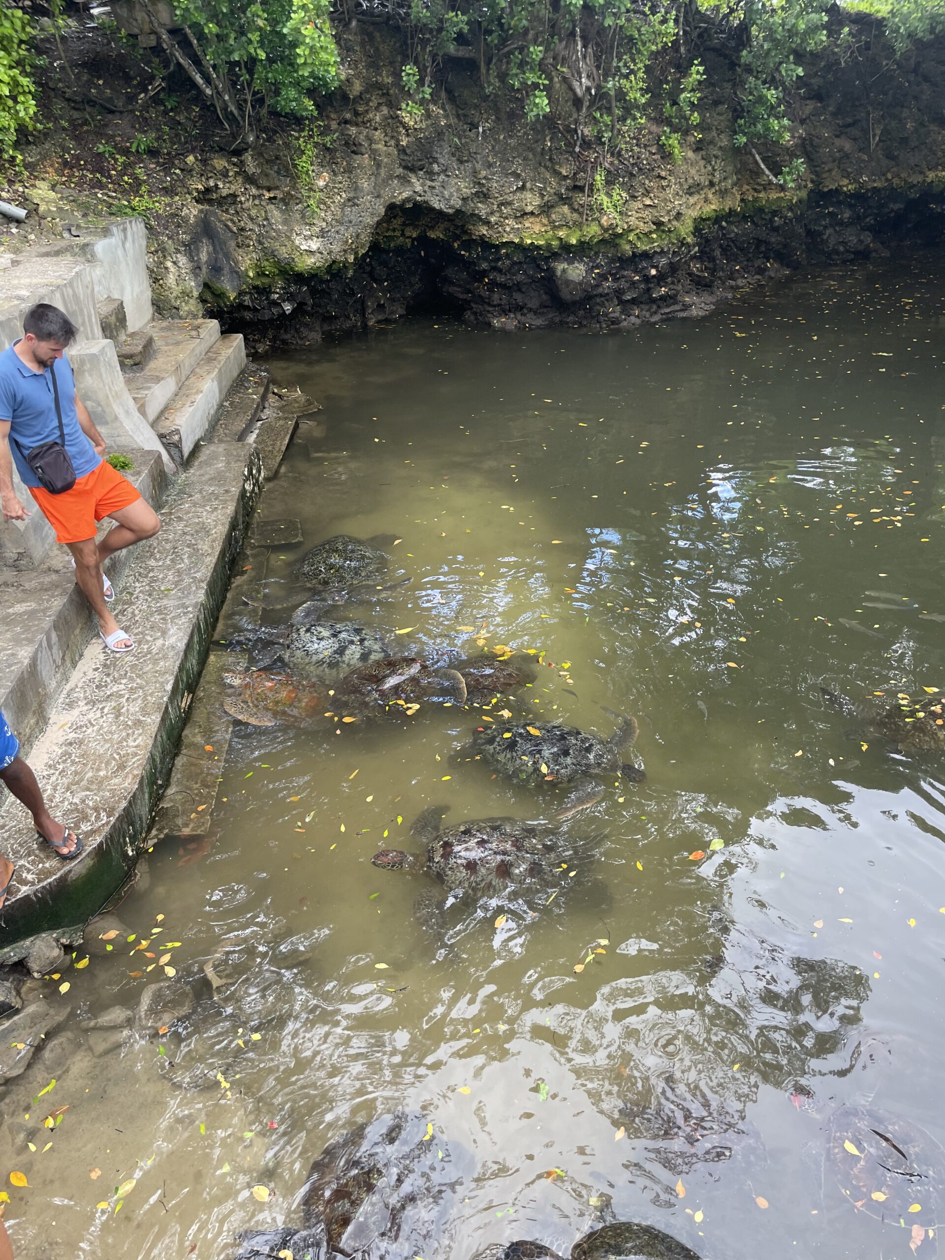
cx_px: 472
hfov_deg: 53.1
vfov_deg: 67.3
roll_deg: +3.9
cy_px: 630
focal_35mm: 26
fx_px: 946
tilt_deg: -30.9
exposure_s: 1/121
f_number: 1.6
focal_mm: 4.2
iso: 50
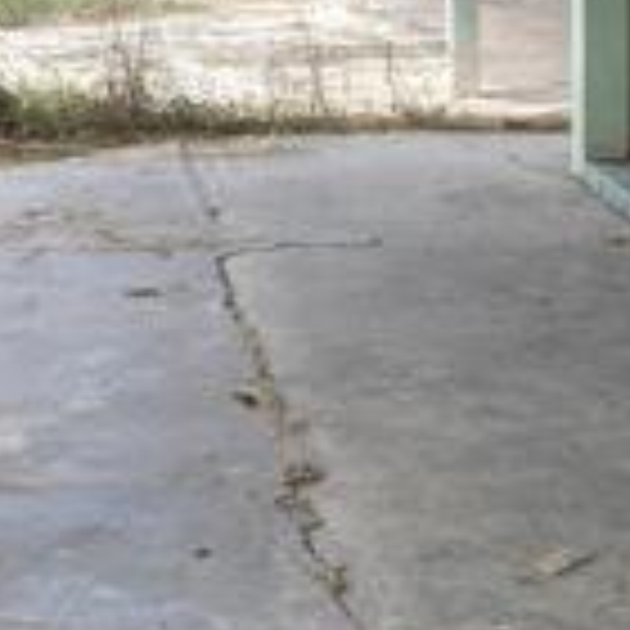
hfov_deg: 16.0
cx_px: 104
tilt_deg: -2.1
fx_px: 2224
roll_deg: +0.1
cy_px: -142
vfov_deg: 15.5
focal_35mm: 108
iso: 32
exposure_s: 1/690
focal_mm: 4.25
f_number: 1.8
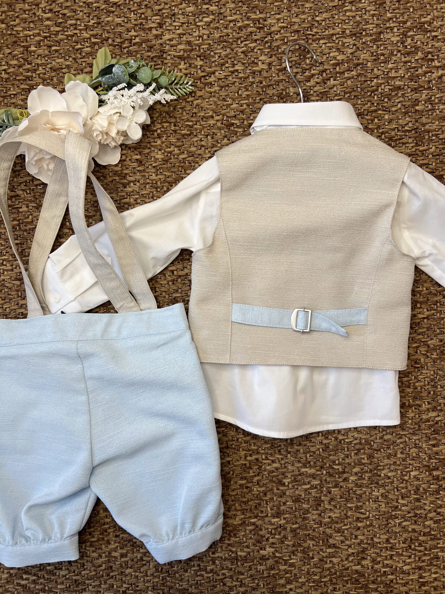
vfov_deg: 67.3
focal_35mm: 26
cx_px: 222
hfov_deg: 53.1
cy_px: 297
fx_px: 446
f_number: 1.5
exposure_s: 1/728
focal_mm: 5.7
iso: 50
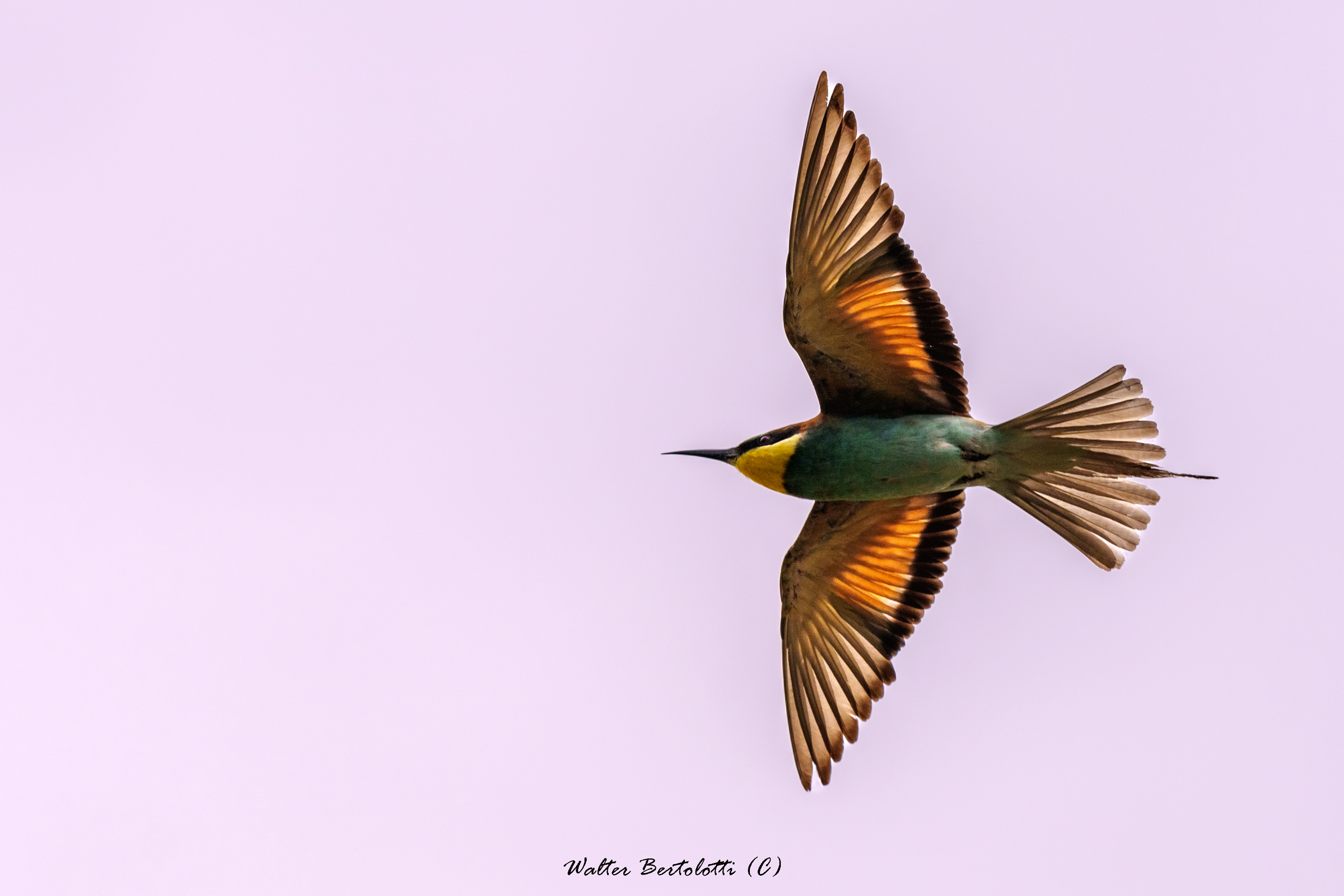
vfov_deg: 2.3
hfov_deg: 3.4
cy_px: 448
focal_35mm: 600
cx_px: 672
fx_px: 22398
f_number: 6.3
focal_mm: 400
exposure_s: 1/1600
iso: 100
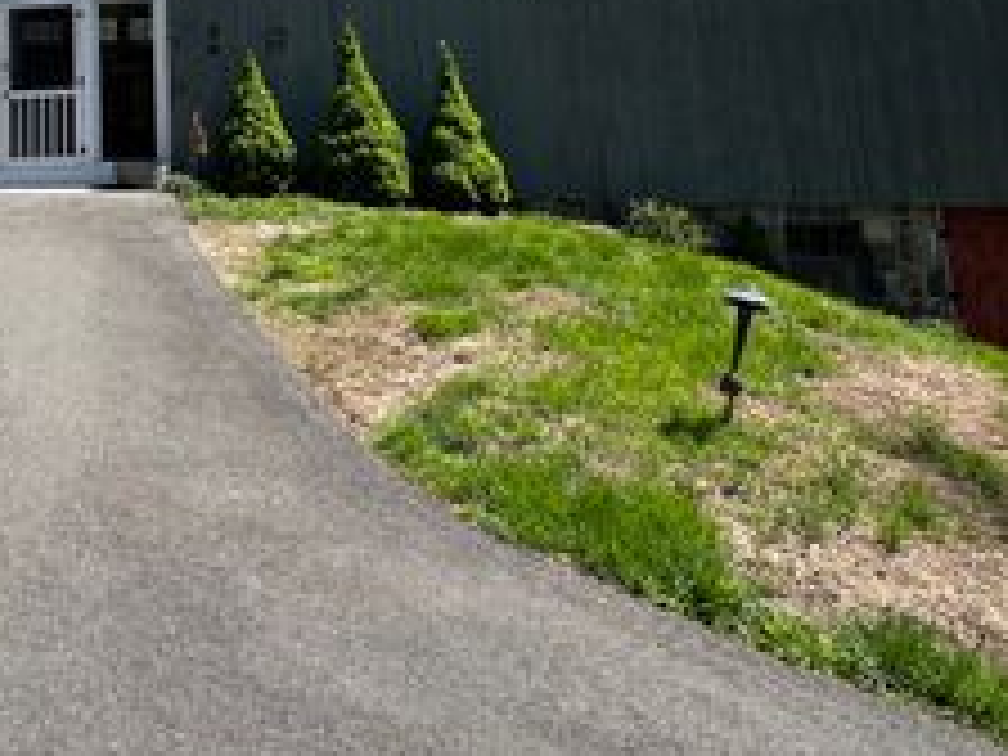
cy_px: 56
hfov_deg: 53.5
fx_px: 844
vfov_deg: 43.5
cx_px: 90
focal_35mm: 29
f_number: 1.8
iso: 32
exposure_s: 1/737
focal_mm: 1.57
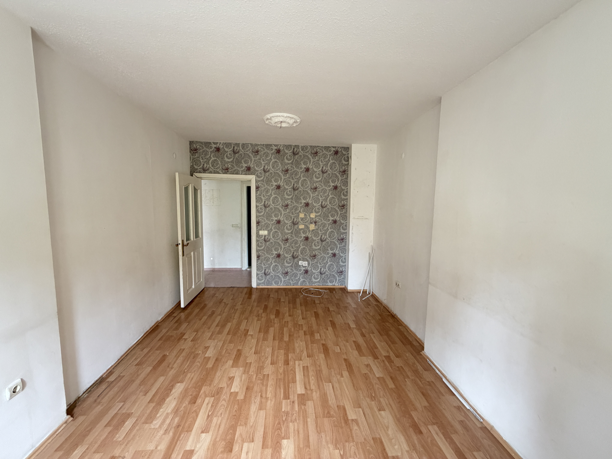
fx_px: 248
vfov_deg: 85.7
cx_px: 306
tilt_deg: -5.4
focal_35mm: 14
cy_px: 230
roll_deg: -0.2
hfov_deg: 102.1
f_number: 2.2
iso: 400
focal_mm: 2.22
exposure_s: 1/60
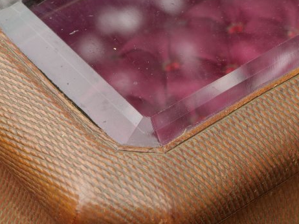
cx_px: 190
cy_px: 116
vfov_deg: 9.5
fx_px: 1347
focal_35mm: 156
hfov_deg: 12.7
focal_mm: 30
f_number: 4
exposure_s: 1/160
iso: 200
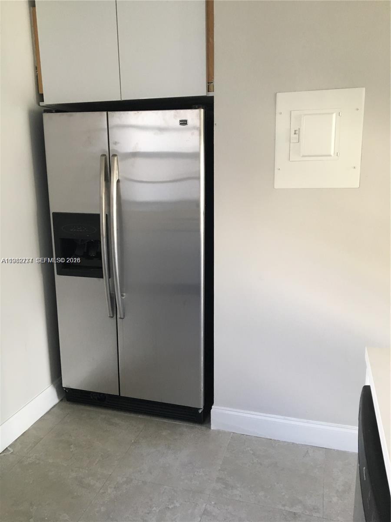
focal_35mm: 29
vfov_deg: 61.7
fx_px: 437
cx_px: 196
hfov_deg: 48.2
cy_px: 261
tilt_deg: -10.8
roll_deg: +0.6
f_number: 2.2
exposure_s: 1/30
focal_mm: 4.15
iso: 100
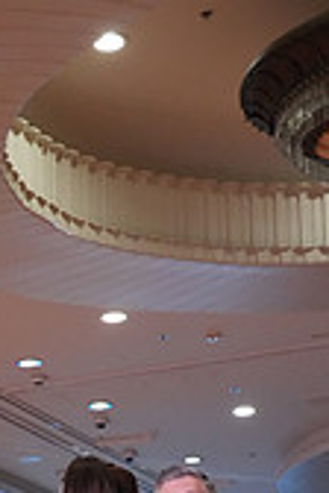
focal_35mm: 121
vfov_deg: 15.6
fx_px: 1659
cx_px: -225
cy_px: 734
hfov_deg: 10.7
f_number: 5.6
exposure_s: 1/320
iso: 5000
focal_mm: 35
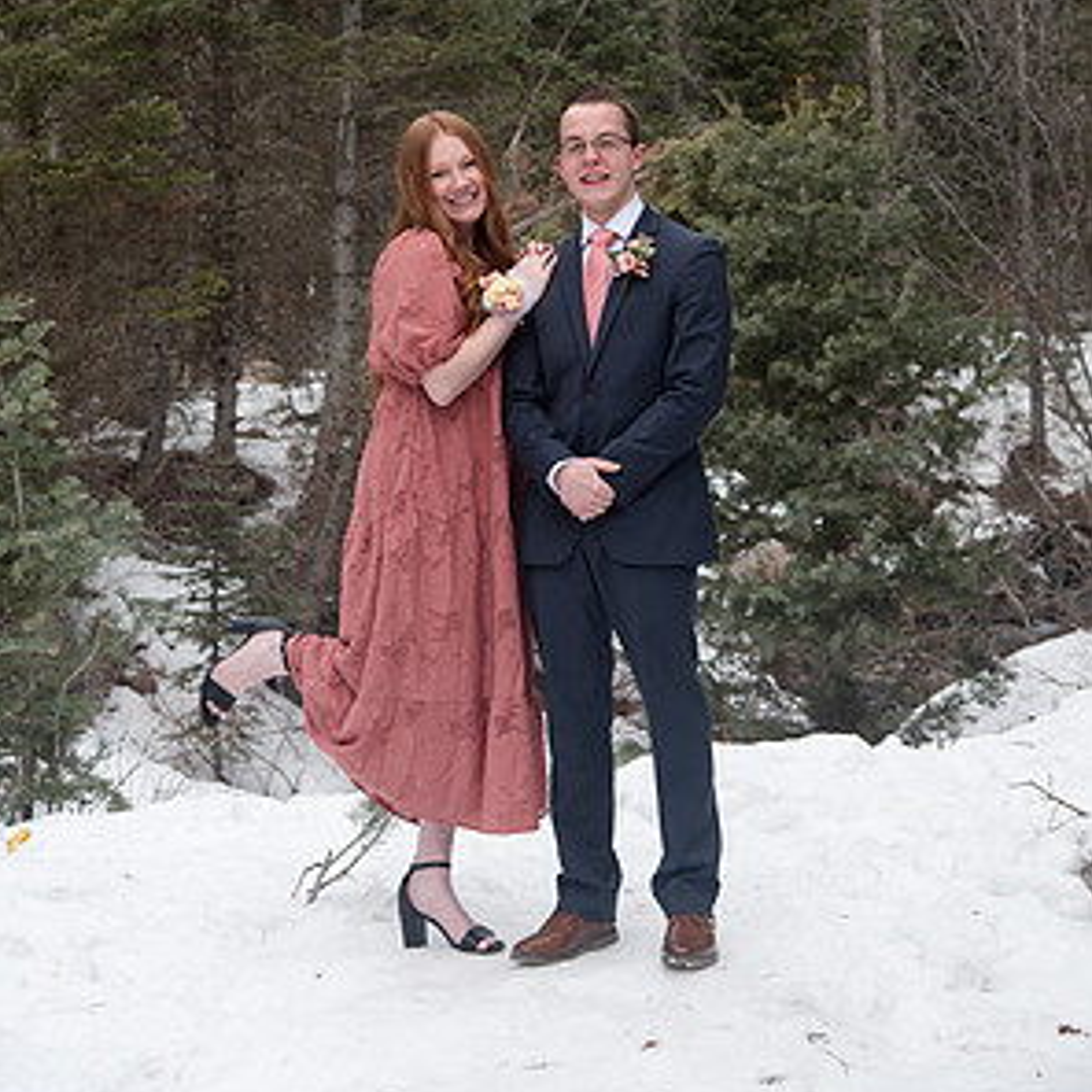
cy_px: 314
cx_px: 546
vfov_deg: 22.9
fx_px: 2677
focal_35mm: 75
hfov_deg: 23.1
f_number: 5
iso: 320
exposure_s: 1/125
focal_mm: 58
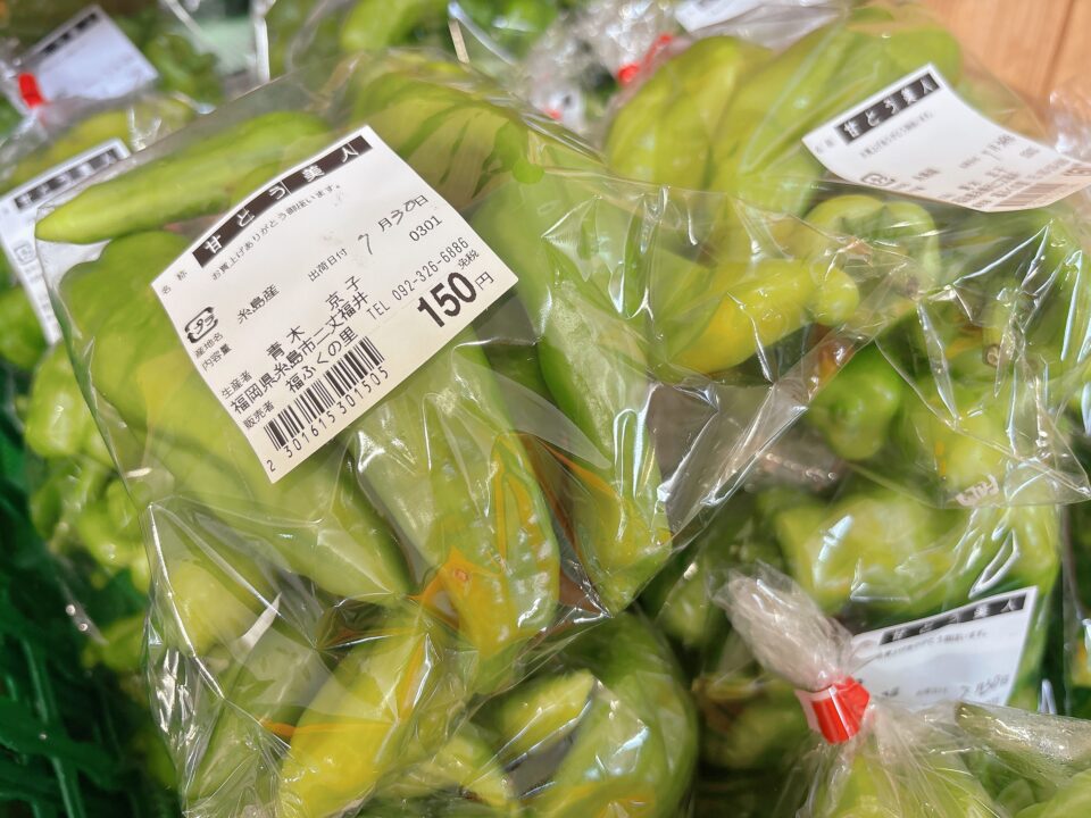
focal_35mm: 26
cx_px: 546
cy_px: 409
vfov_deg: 53.1
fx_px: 819
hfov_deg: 67.3
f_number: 1.6
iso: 100
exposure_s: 1/60
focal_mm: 5.96
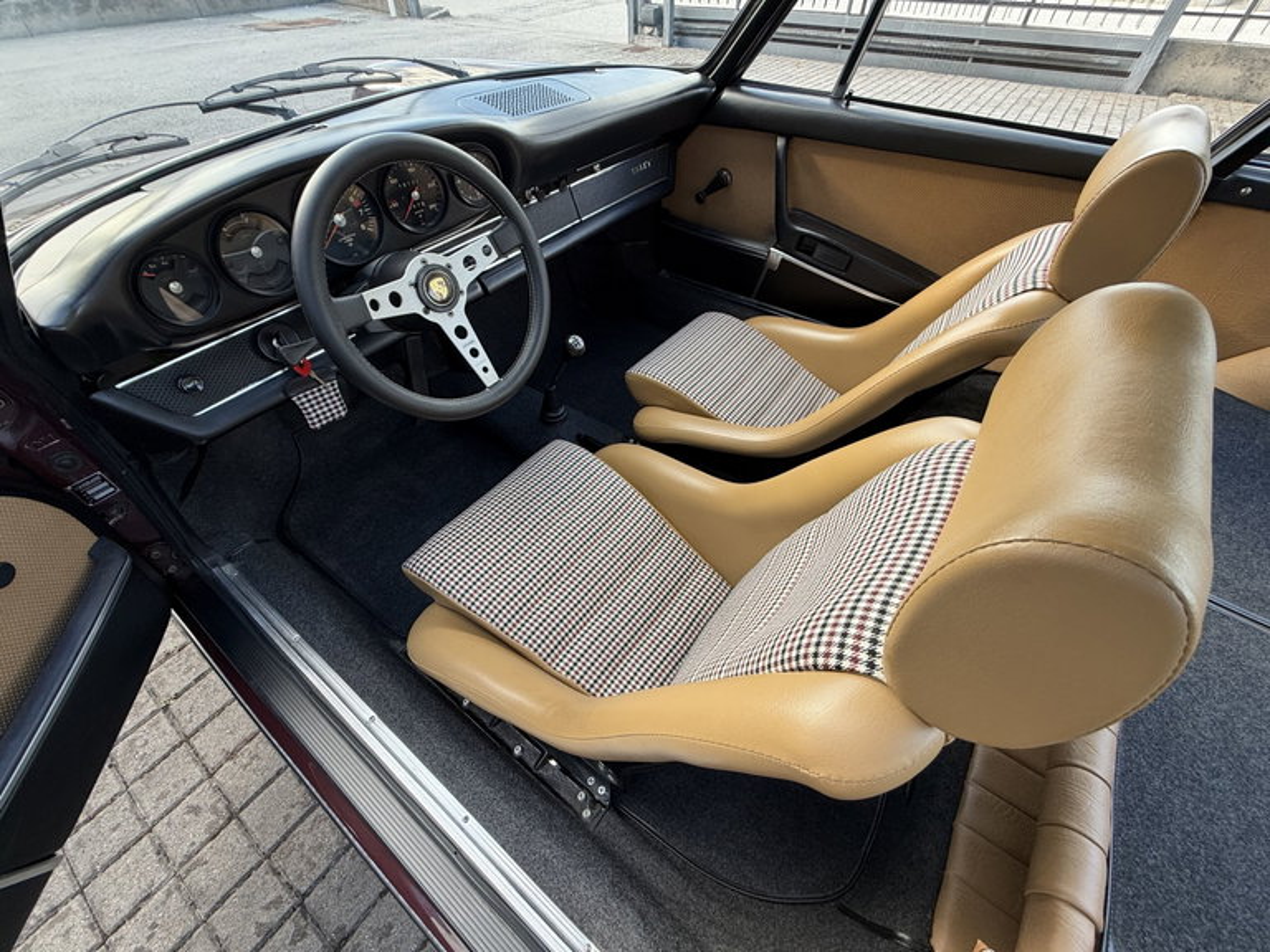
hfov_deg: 102.1
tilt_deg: -47.8
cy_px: 476
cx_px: 635
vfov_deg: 85.7
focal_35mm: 14
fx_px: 514
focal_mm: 2.22
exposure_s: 1/121
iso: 125
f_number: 2.2
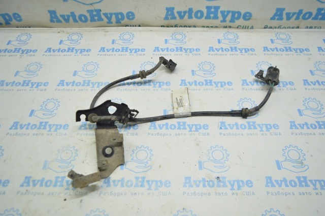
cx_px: 162
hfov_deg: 67.4
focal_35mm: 27
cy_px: 108
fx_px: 243
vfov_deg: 47.8
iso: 400
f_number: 3.5
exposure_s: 1/60
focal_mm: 18
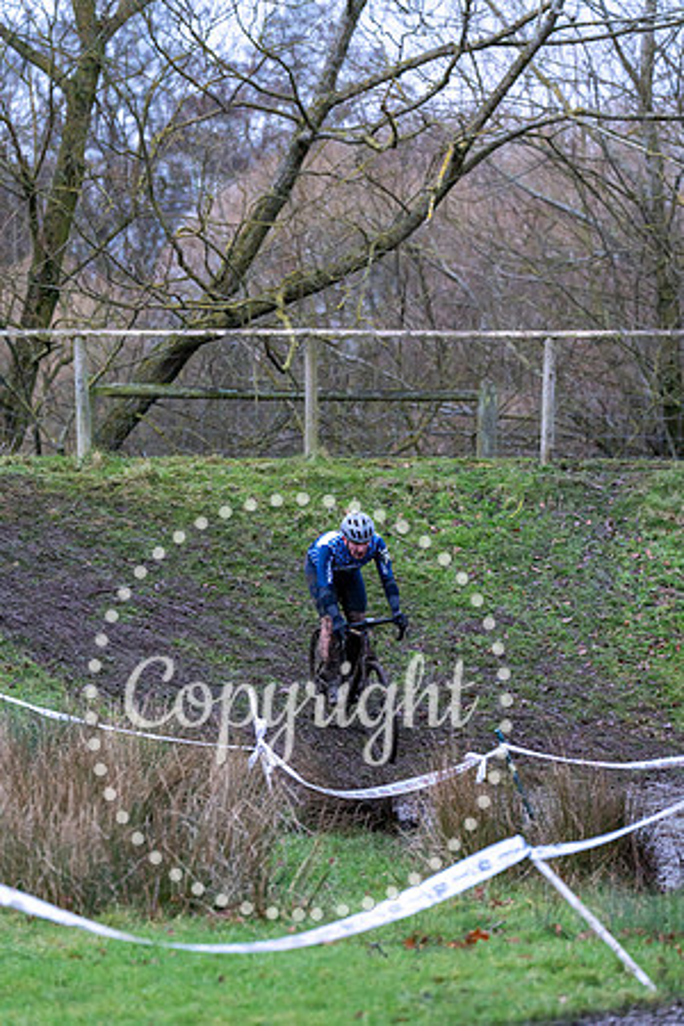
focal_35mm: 200
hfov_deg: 6.9
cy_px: 513
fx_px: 5700
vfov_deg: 10.3
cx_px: 342
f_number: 4
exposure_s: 1/500
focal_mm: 200
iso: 5000
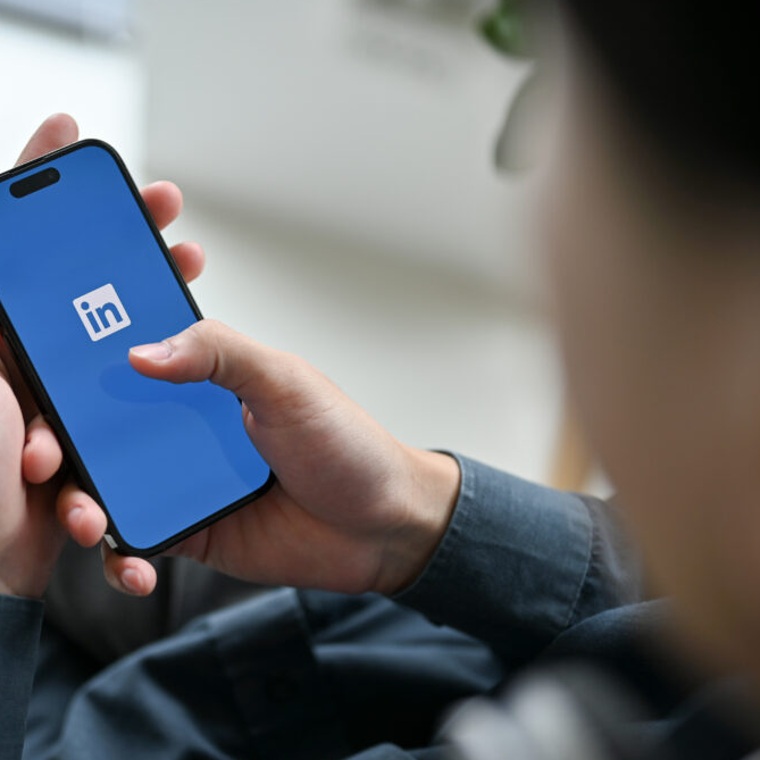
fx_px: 1615
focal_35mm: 65
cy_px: 381
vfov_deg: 26.5
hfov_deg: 26.2
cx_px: 212
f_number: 1.8
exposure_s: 1/200
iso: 100
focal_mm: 50
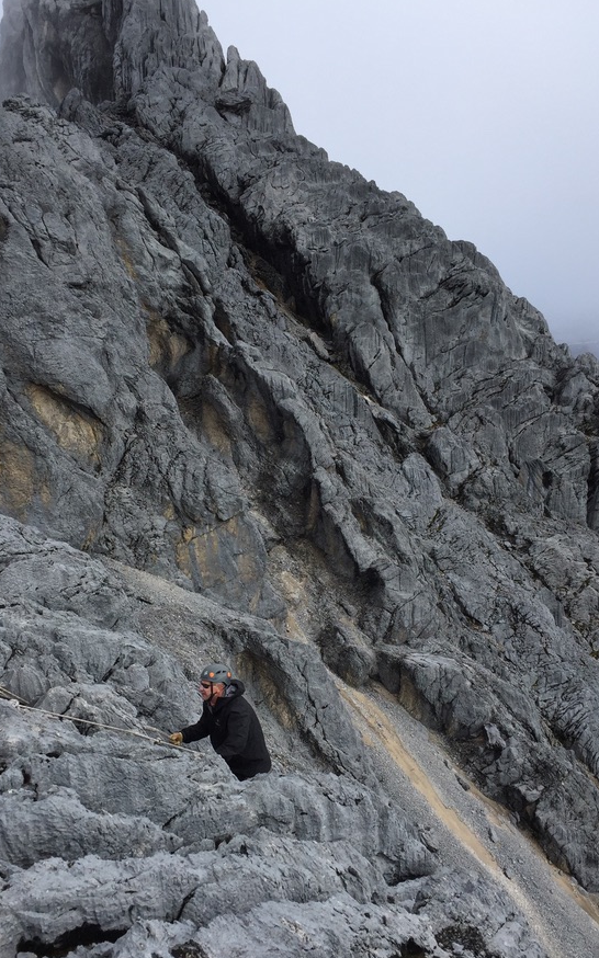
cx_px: 256
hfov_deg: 35.3
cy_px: 548
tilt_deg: -16.8
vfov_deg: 53.8
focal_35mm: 36
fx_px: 941
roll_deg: -0.7
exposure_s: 1/1319
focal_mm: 4.15
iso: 32
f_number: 2.2
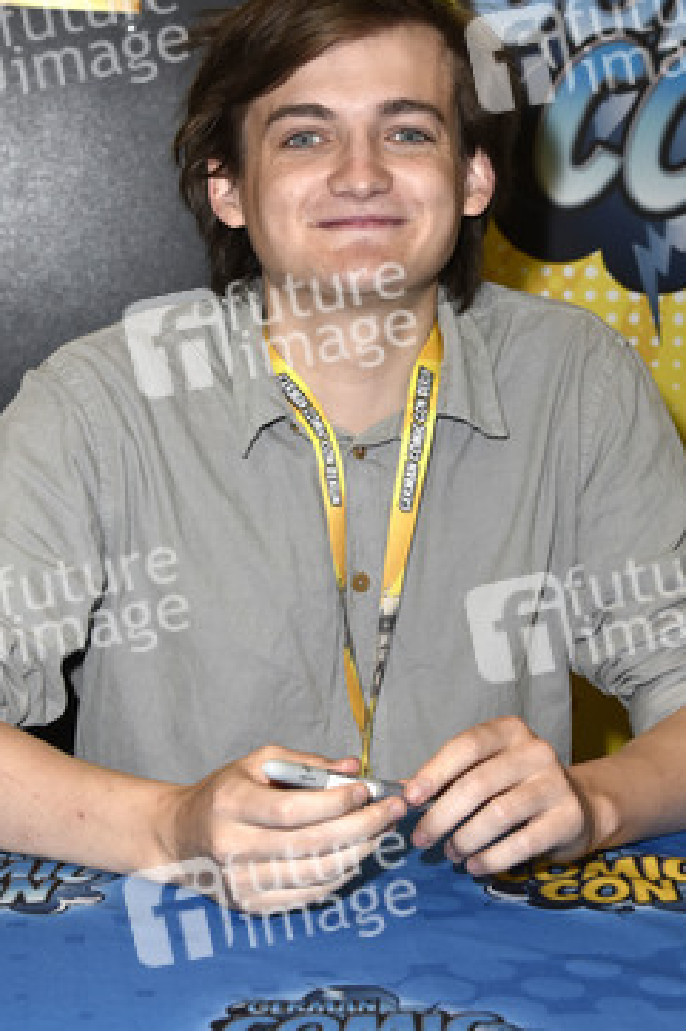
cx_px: 353
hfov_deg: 25.5
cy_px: 473
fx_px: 1516
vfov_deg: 37.5
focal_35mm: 53
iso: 560
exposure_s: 1/80
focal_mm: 48
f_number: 6.3
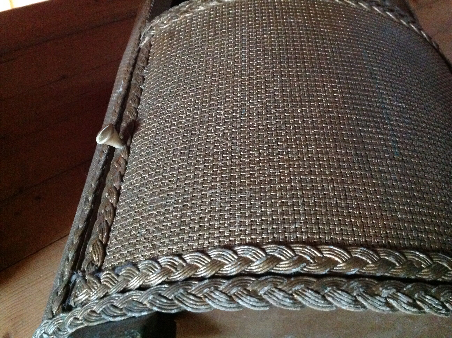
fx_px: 456
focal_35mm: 35
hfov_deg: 52.7
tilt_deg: -47.3
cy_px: 169
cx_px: 226
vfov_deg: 40.6
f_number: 2.4
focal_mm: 4.28
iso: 800
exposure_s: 1/15
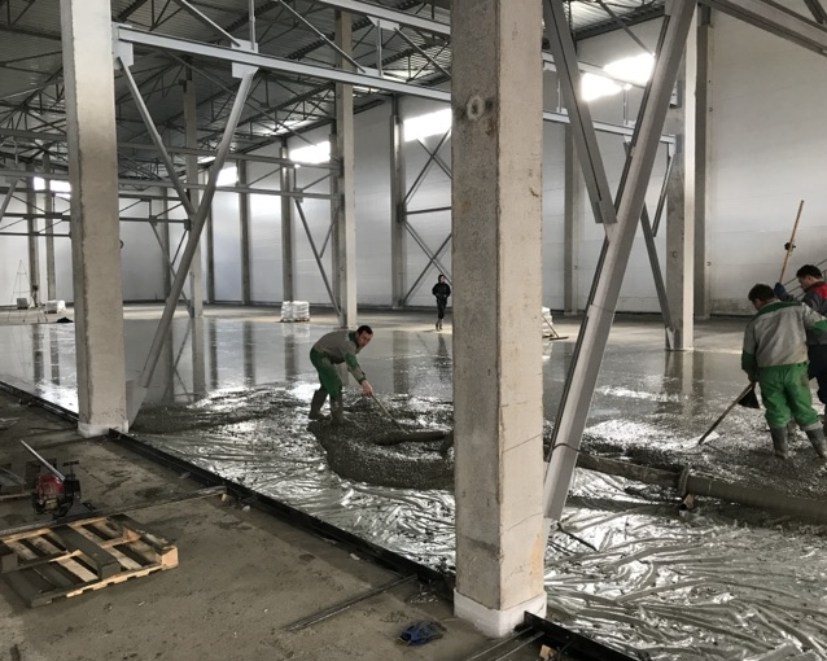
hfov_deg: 58.8
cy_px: 338
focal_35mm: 30
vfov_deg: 48.5
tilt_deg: -3.5
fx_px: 734
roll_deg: +1.4
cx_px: 395
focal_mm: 3.99
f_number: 1.8
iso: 40
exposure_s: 1/33
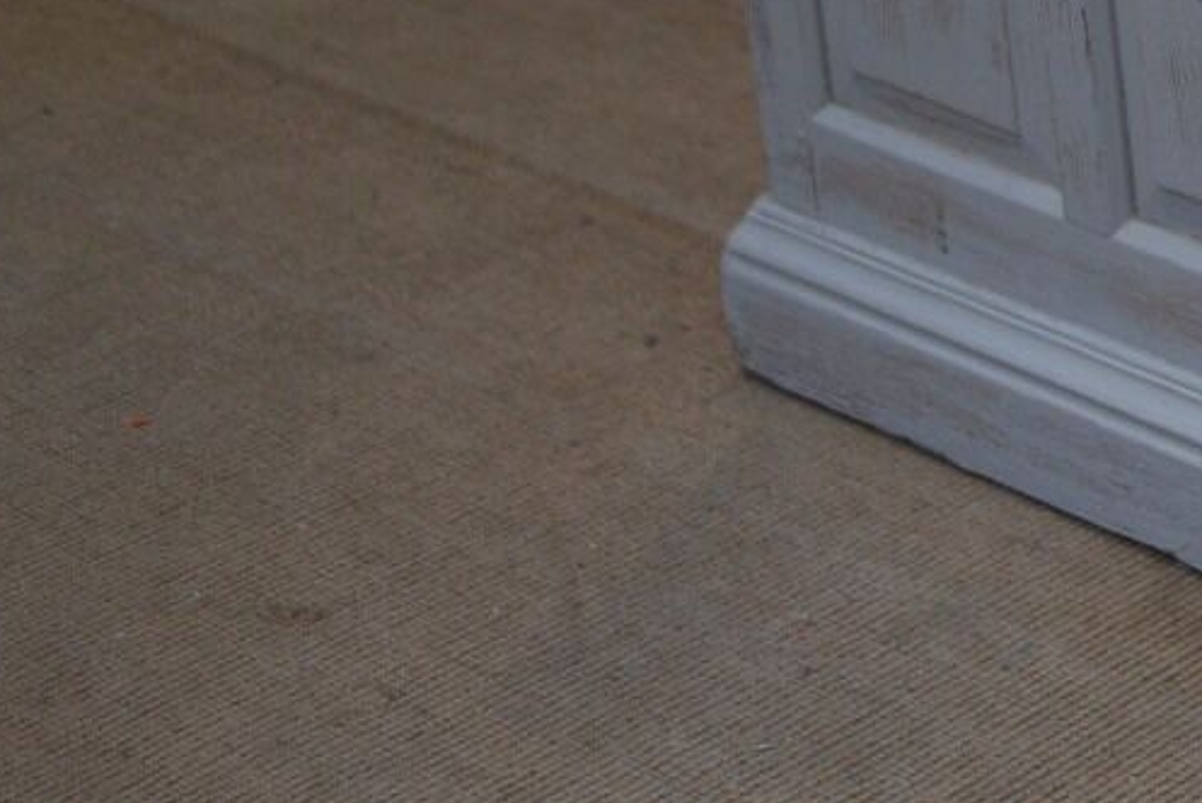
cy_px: -283
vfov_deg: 9.2
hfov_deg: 12.2
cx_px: 2466
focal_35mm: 147
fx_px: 4911
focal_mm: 31
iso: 320
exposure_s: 1/50
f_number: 2.8
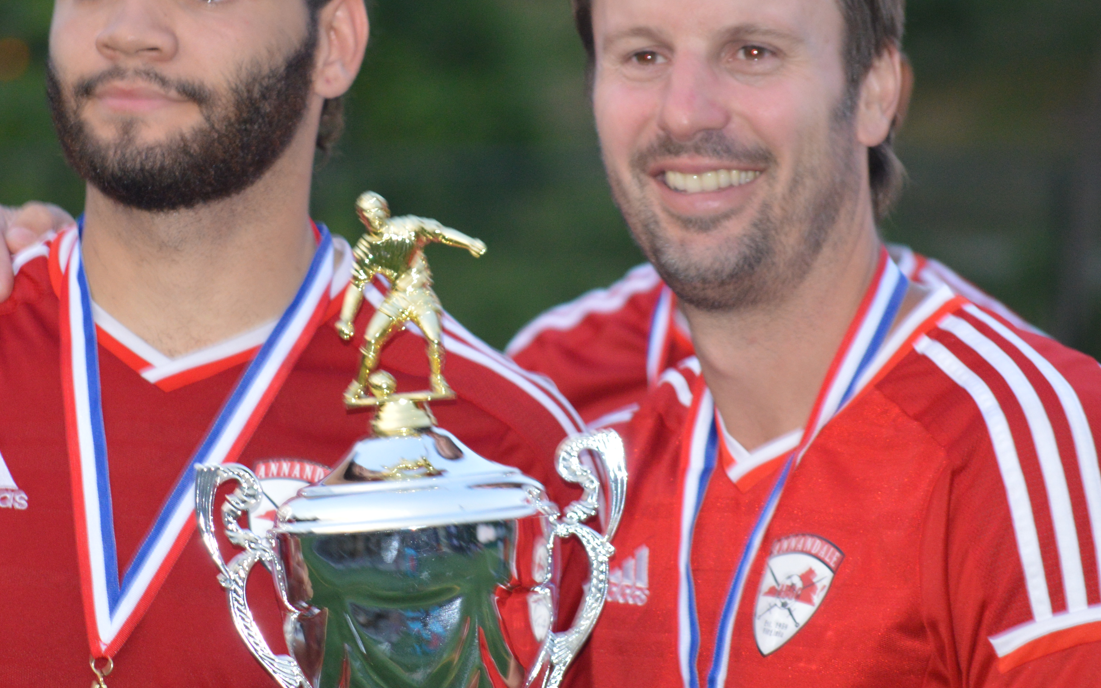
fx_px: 9477
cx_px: 396
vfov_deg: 4.2
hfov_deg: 6.6
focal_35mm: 316
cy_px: 323
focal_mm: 125
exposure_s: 1/60
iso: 720
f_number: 4.8
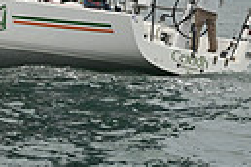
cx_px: 34
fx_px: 2440
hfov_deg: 5.9
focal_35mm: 350
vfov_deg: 3.8
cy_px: -379
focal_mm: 78
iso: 320
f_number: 10
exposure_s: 1/1000
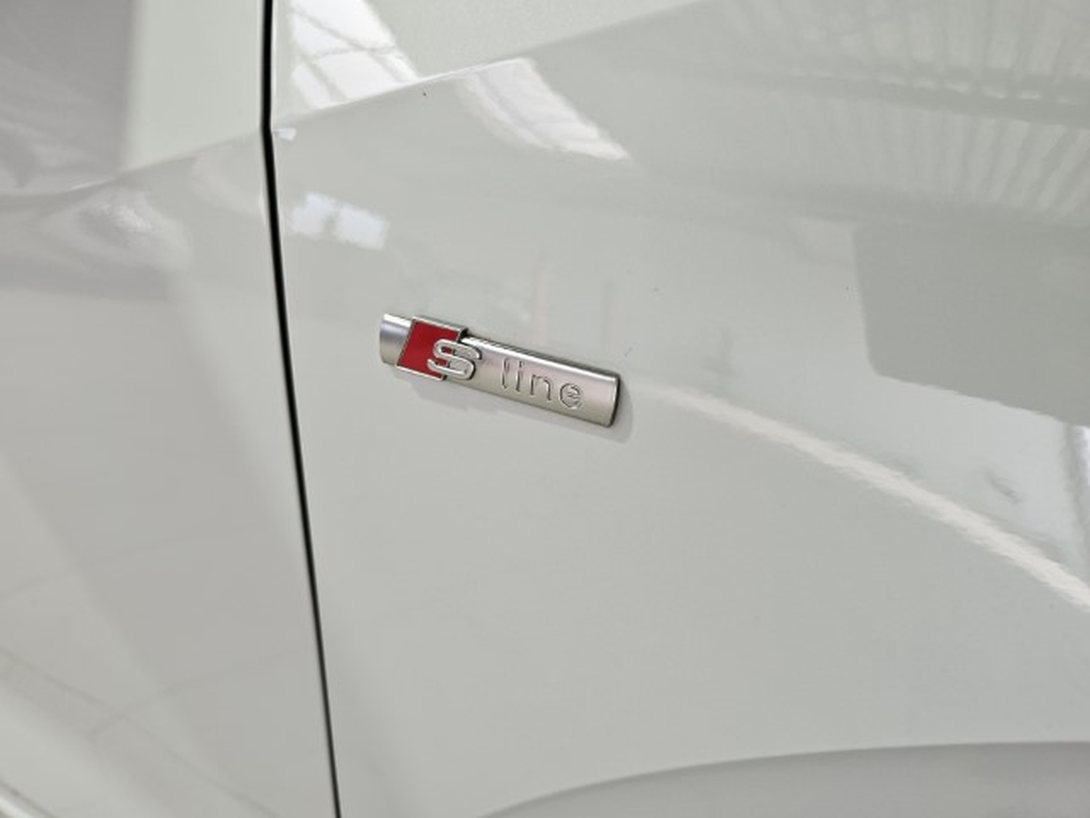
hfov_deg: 73.9
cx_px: 545
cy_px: 409
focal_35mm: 23
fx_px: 724
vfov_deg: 58.9
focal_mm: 6.3
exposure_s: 1/100
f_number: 1.7
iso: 50
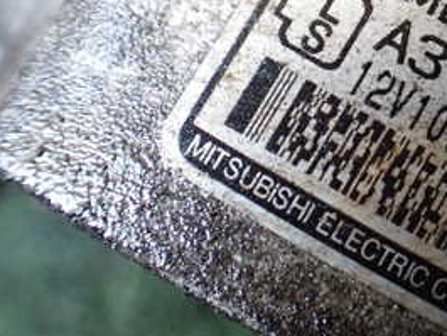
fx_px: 878
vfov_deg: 21.2
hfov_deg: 26.2
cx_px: 501
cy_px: 39
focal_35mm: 68
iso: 800
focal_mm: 5.4
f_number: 2.3
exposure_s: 1/100
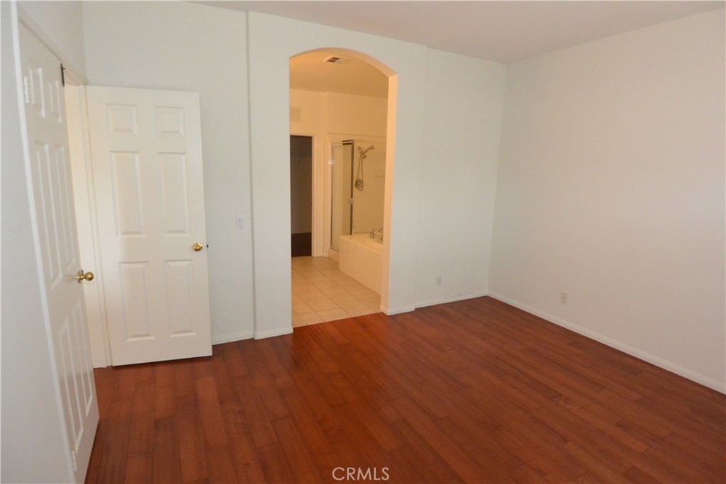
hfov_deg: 90.0
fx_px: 363
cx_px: 363
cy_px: 242
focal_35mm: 18
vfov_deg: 67.4
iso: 800
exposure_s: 1/100
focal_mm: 6.7
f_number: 3.5
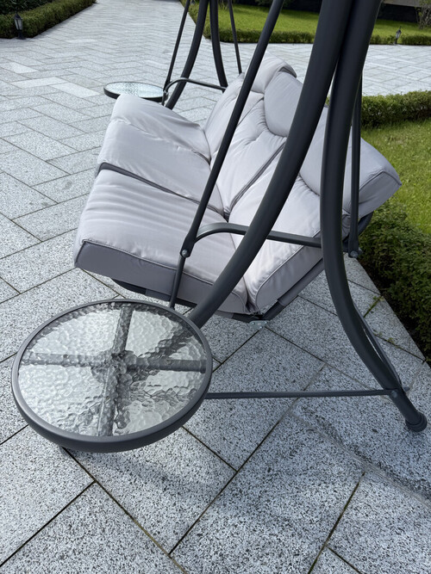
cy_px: 287
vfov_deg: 71.6
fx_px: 399
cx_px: 216
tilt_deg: -37.6
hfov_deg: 56.8
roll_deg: -6.1
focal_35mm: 24
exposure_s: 1/3279
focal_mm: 6.76
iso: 80
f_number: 1.78
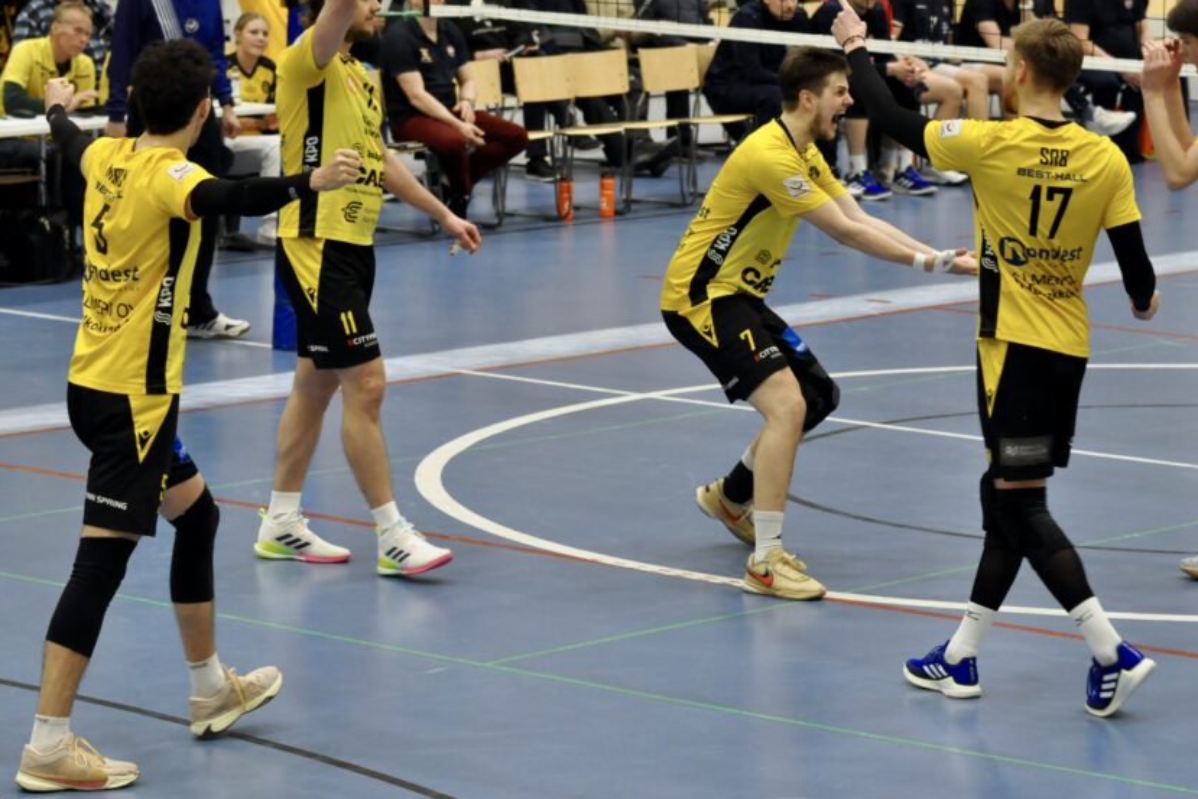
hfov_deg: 13.5
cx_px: 737
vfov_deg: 9.0
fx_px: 5059
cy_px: 324
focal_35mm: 152
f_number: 4
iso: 1600
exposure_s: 1/200
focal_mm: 82
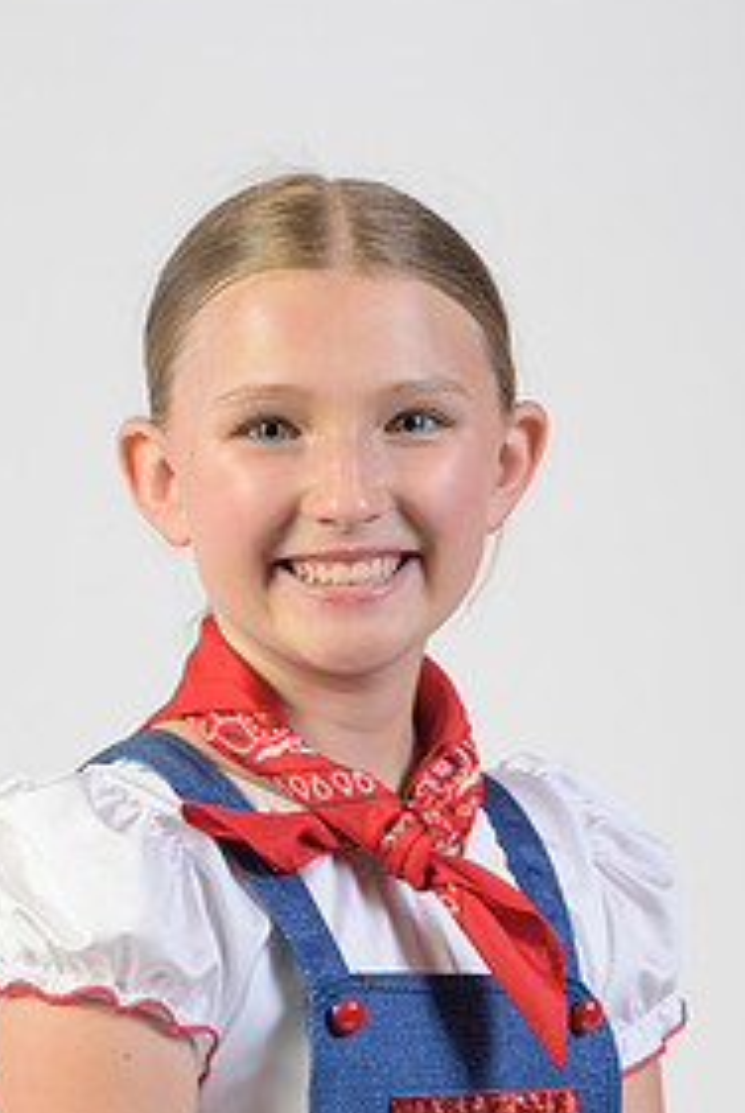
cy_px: 768
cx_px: 353
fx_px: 9908
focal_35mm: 320
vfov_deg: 6.4
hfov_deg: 4.3
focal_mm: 200
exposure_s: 1/160
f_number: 6.3
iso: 400
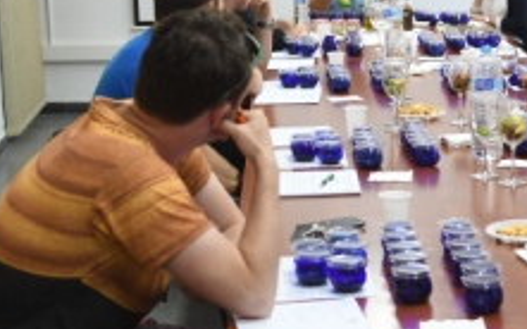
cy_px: 149
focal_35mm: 96
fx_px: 1379
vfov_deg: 13.6
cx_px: 513
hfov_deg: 21.0
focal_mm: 31
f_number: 2.8
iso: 500
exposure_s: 1/60
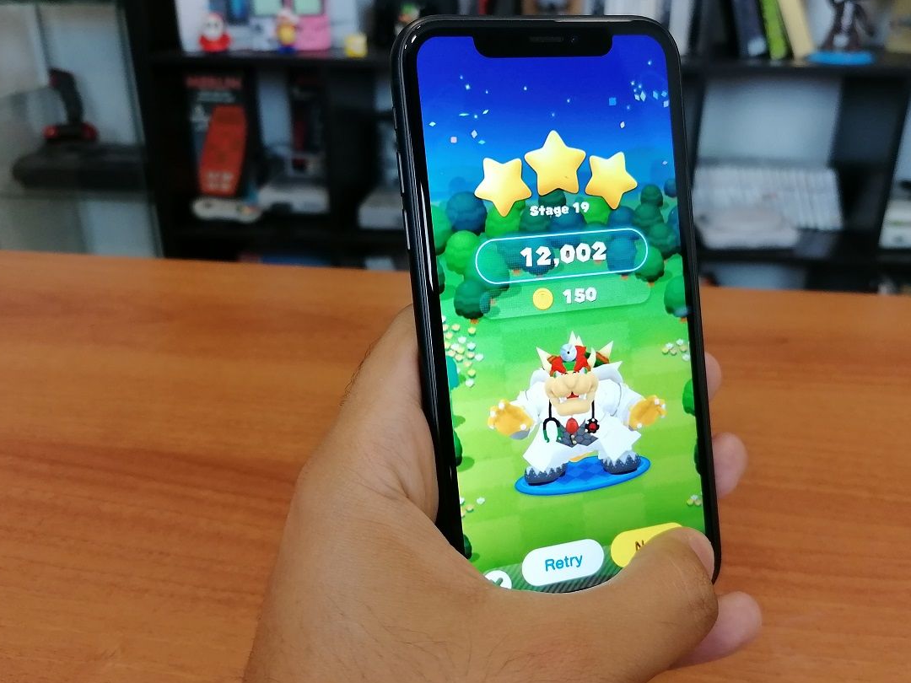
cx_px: 466
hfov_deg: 56.8
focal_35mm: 32
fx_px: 842
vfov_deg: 44.2
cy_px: 337
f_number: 1.8
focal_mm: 3.62
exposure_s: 1/50
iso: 125
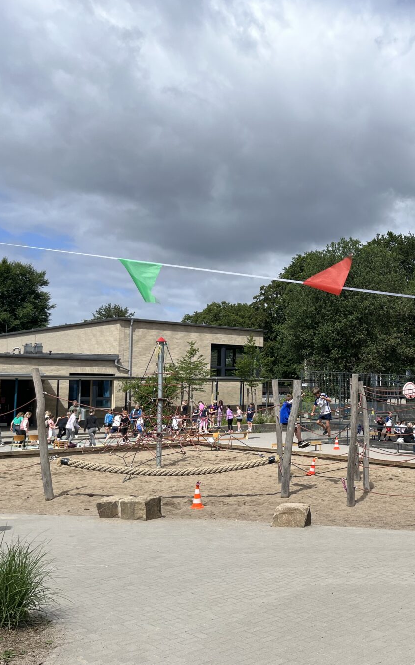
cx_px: 380
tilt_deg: +5.0
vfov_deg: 52.8
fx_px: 670
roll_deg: +0.4
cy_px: 332
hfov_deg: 32.6
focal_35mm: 37
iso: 50
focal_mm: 5.1
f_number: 1.6
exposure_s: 1/3745
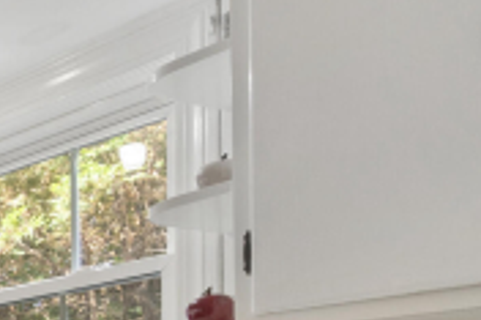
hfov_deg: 18.6
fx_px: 854
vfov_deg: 19.1
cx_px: -500
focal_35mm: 64
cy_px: 451
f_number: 10
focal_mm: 10
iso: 400
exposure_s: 1/5
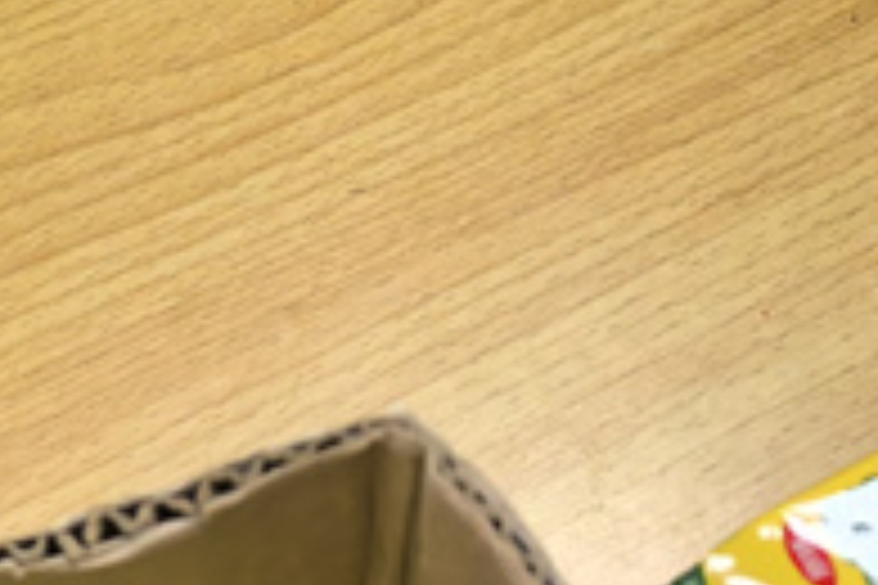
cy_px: -621
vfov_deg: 10.8
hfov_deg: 17.8
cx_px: 428
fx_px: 2805
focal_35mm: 115
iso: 200
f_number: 2
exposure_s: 1/120
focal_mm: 5.75
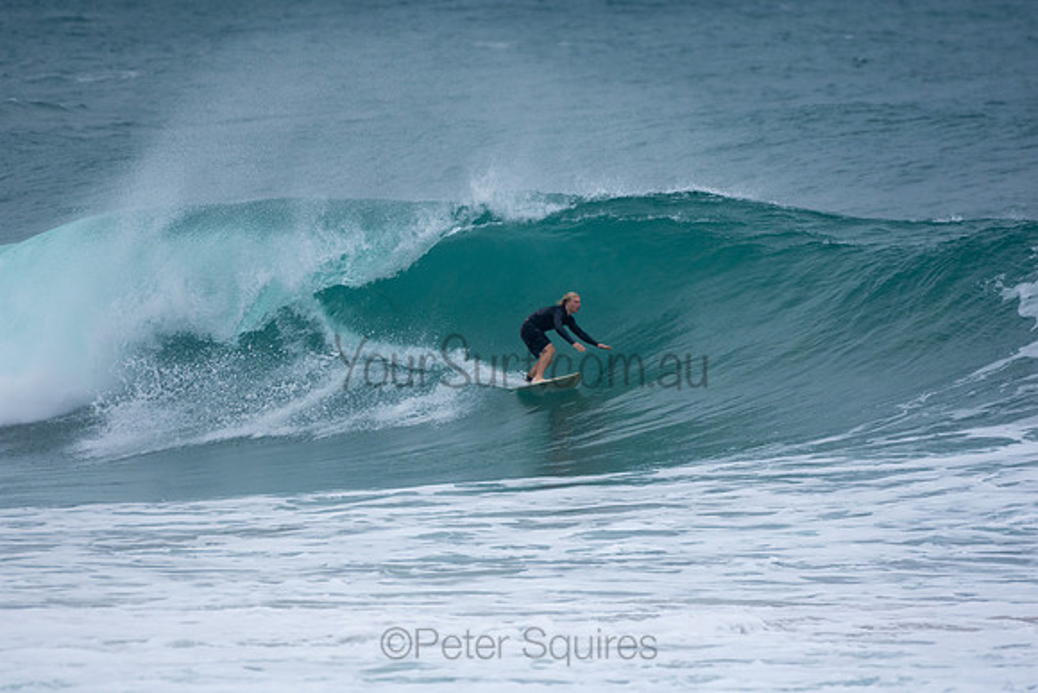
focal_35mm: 750
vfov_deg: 1.8
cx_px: 519
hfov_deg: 2.7
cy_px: 346
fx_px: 21629
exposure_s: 1/1250
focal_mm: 500
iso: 320
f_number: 5.6
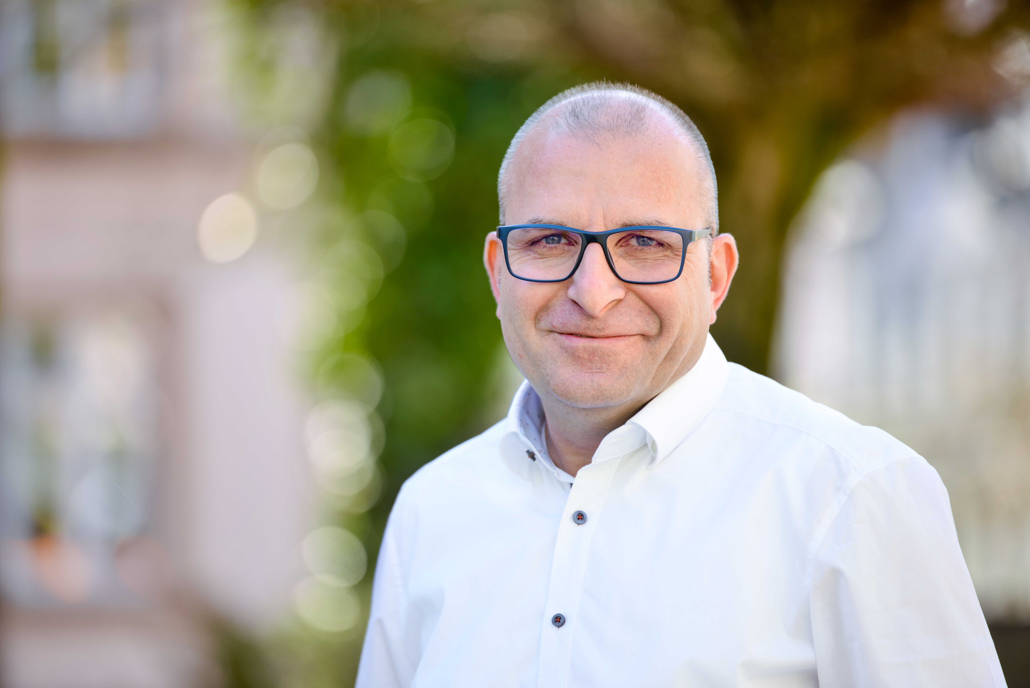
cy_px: 349
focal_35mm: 205
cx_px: 506
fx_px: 5867
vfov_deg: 6.7
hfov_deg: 10.0
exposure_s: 1/250
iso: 100
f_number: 2.8
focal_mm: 200
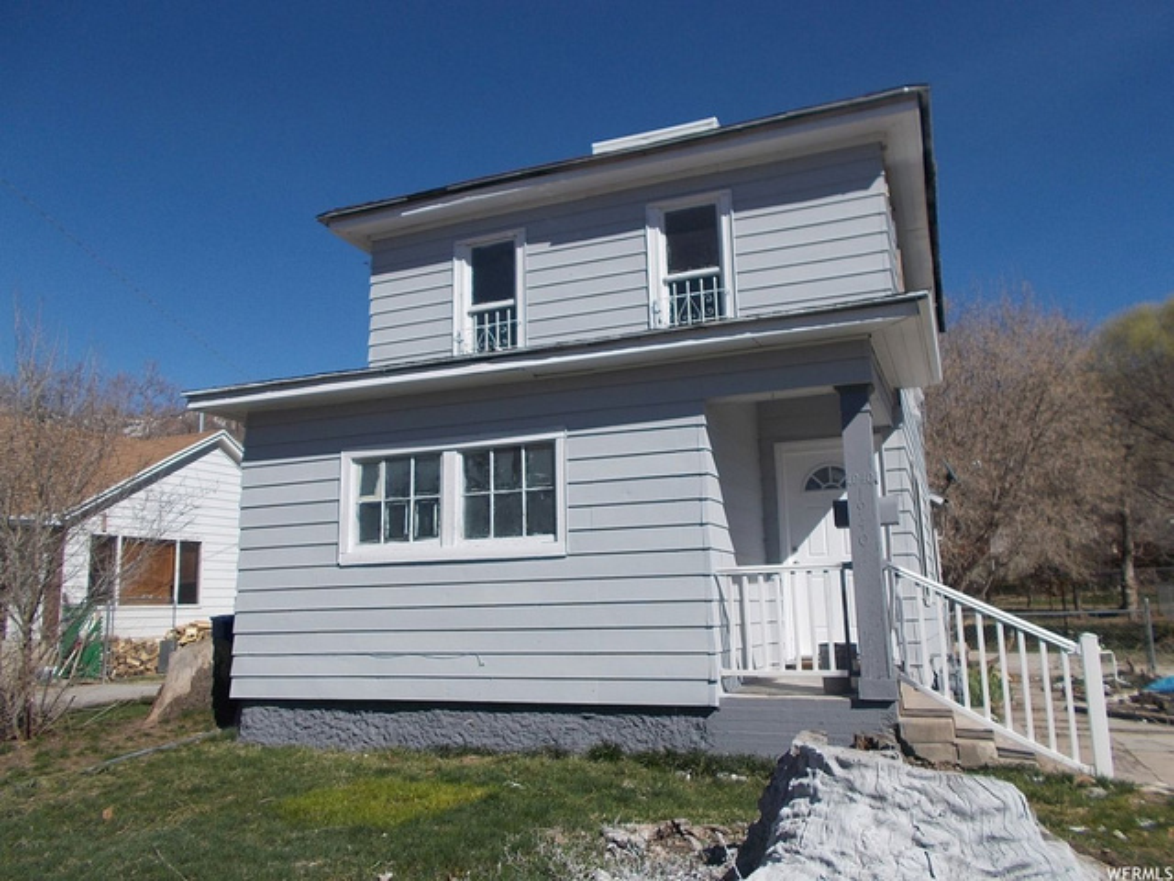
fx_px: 882
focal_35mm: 26
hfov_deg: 67.3
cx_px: 587
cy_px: 440
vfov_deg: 53.1
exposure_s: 1/320
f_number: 8
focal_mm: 4.6
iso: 80
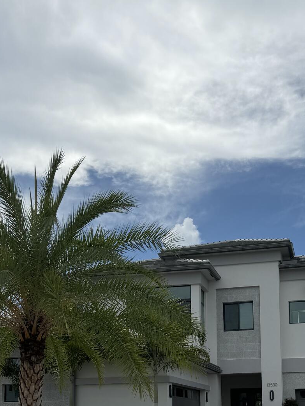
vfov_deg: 38.3
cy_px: 368
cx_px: 226
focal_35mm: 46
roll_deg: +0.6
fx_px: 540
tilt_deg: +5.5
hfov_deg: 31.0
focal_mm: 6.76
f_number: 1.78
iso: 80
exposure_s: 1/8130
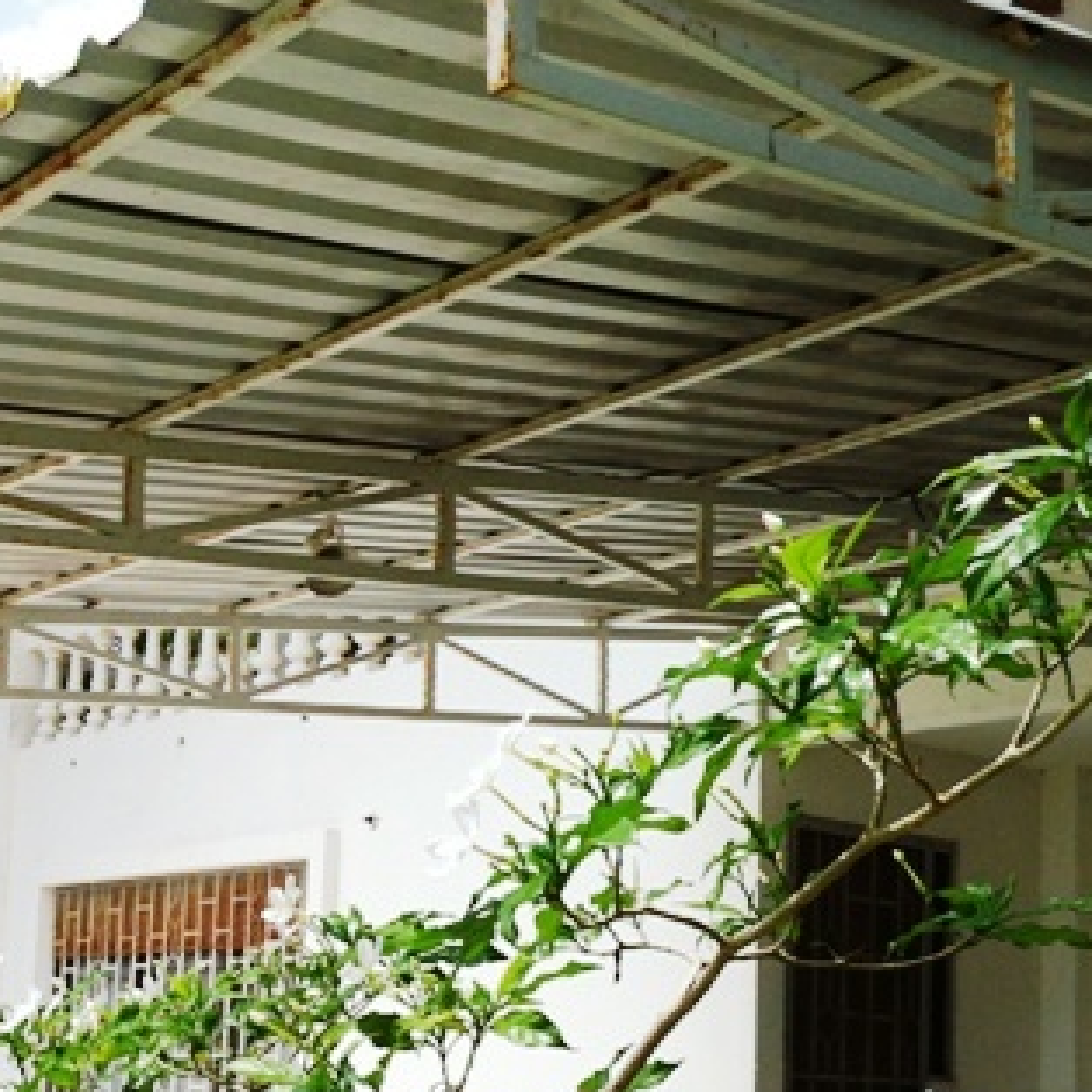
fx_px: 2248
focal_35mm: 63
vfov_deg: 27.0
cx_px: 299
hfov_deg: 27.0
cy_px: 800
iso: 80
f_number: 2.8
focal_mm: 3.85
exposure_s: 1/1160
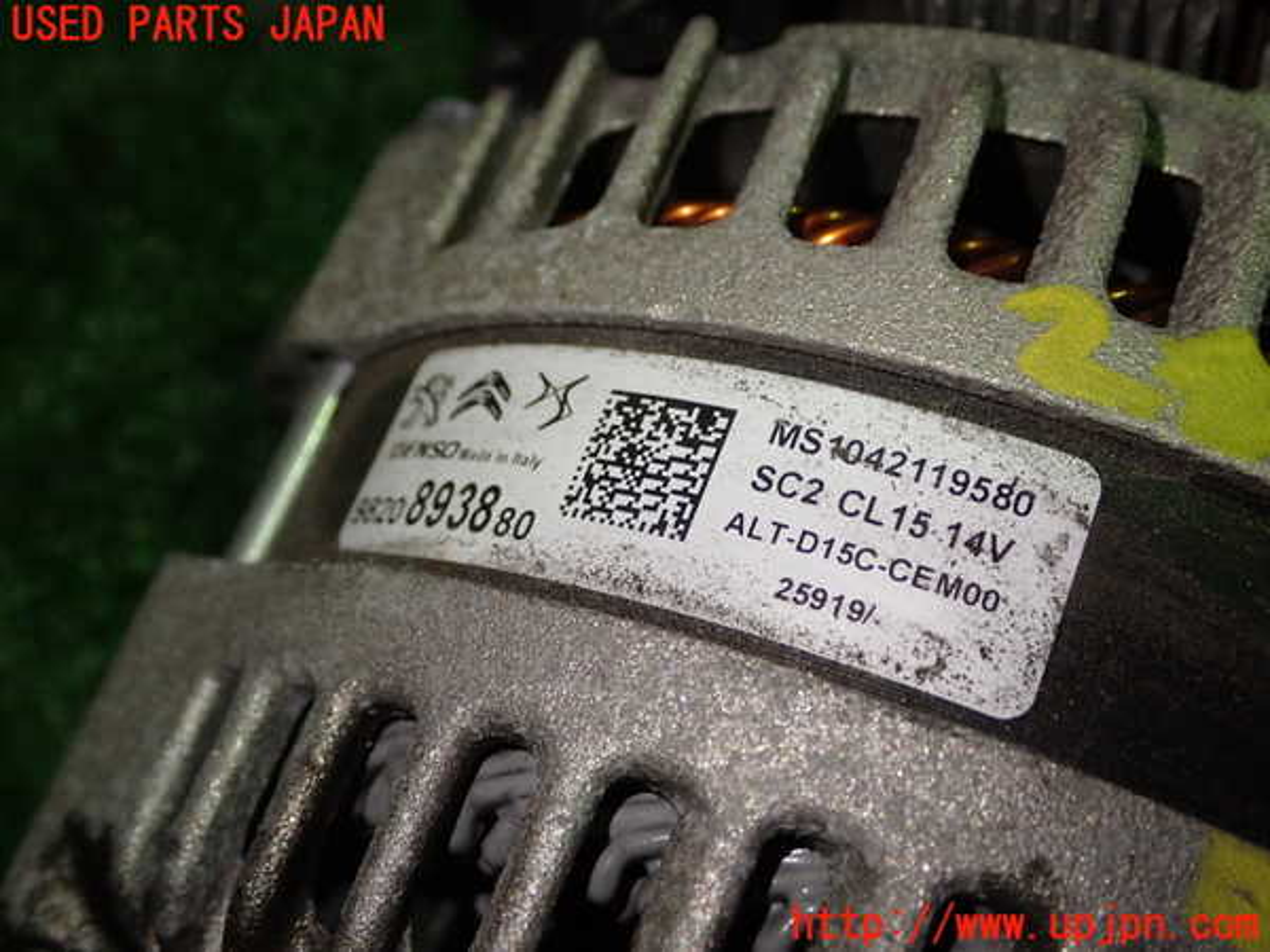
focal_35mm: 44
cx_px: 635
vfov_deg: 32.9
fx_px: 1614
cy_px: 476
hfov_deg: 42.9
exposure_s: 1/80
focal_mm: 7.84
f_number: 2.9
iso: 200
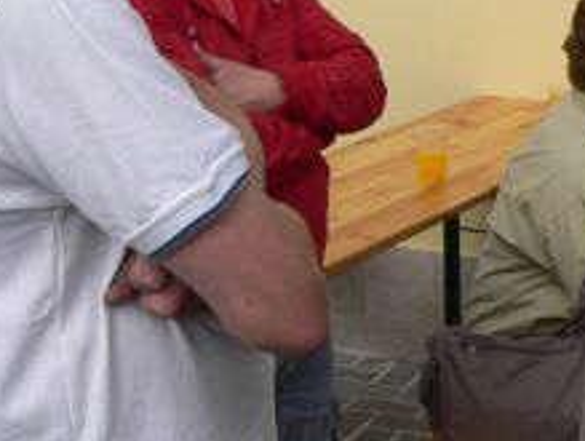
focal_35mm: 105
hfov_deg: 18.0
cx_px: -59
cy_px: 61
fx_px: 1777
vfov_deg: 14.0
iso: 80
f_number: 4.6
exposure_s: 1/500
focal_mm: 6
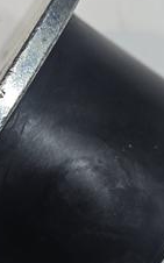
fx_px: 594
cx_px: 41
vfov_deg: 24.9
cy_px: 150
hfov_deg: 15.6
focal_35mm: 83
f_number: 1.8
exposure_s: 1/100
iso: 125
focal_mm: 5.4
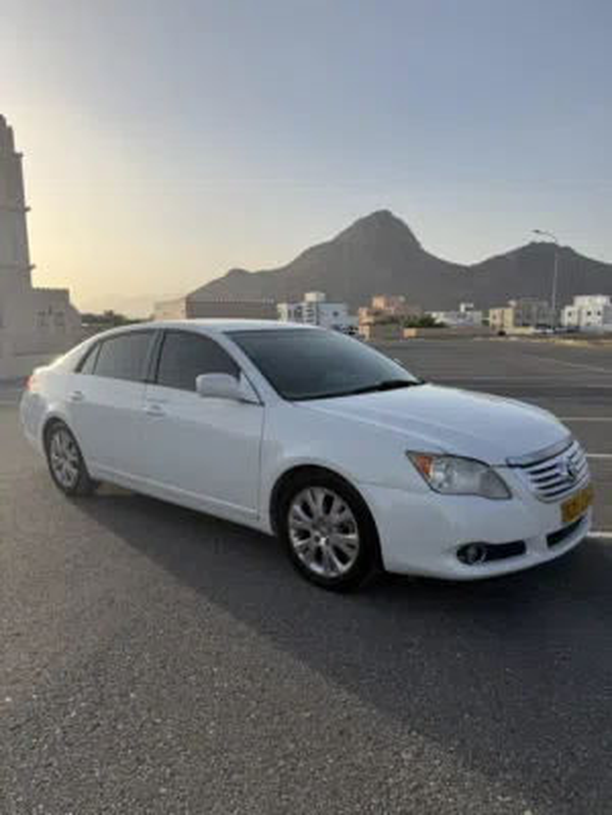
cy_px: 408
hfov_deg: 56.8
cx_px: 306
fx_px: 566
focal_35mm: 24
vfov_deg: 71.6
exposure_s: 1/4975
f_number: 1.78
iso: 80
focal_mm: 6.76
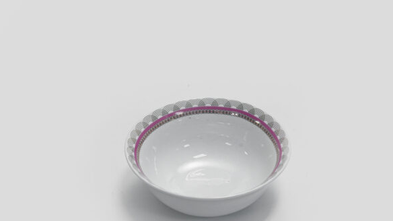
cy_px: 152
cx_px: 217
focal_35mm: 88
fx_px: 917
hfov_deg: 24.2
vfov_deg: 13.7
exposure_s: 1/100
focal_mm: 70
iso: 3200
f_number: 13
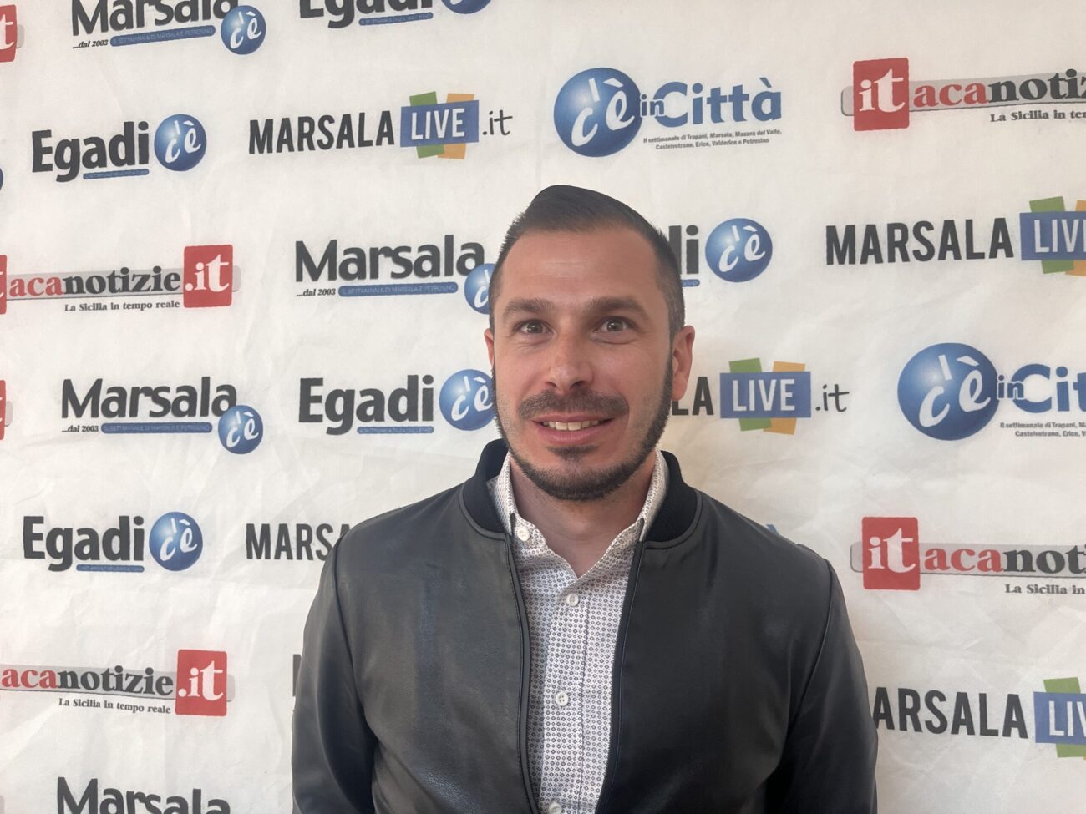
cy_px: 407
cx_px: 543
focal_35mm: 26
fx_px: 816
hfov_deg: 67.3
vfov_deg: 53.1
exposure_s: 1/100
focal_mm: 5.1
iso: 100
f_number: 1.6
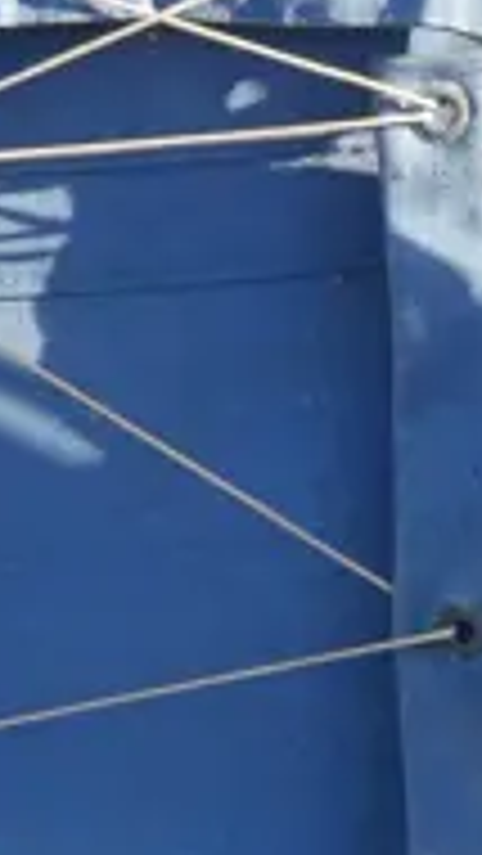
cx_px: 345
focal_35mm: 188
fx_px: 4268
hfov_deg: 6.5
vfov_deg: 11.2
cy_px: 1098
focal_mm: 16
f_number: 5.6
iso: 200
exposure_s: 1/250
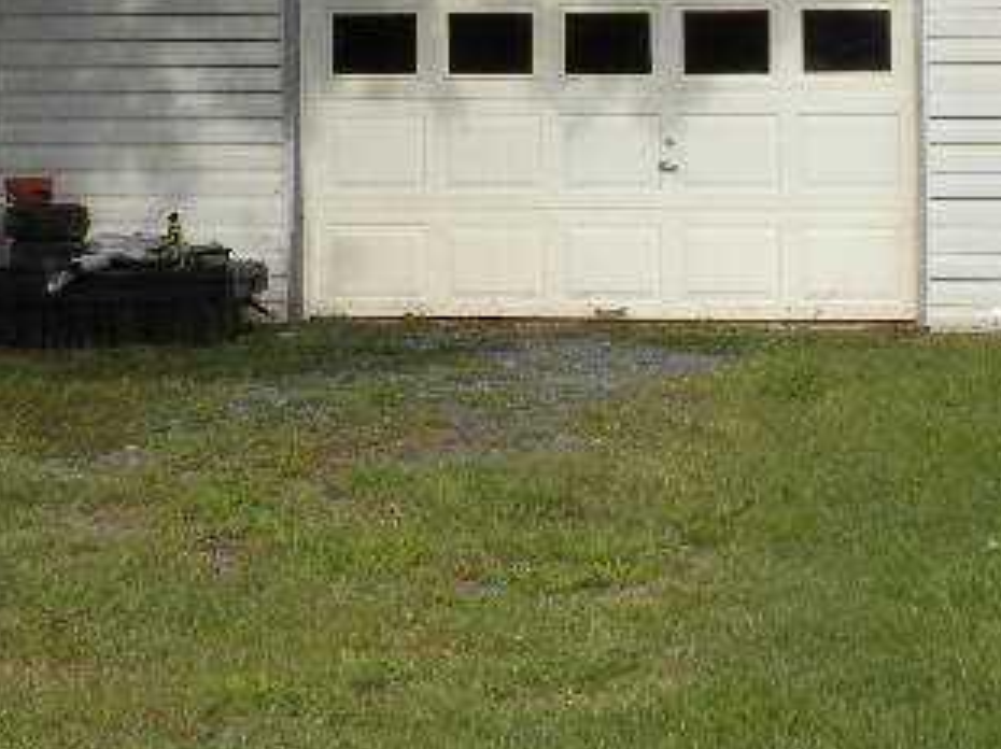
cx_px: 765
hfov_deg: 15.8
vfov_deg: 11.8
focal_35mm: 124
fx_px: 3583
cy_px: 39
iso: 90
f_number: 4.7
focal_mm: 10.7
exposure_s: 1/278
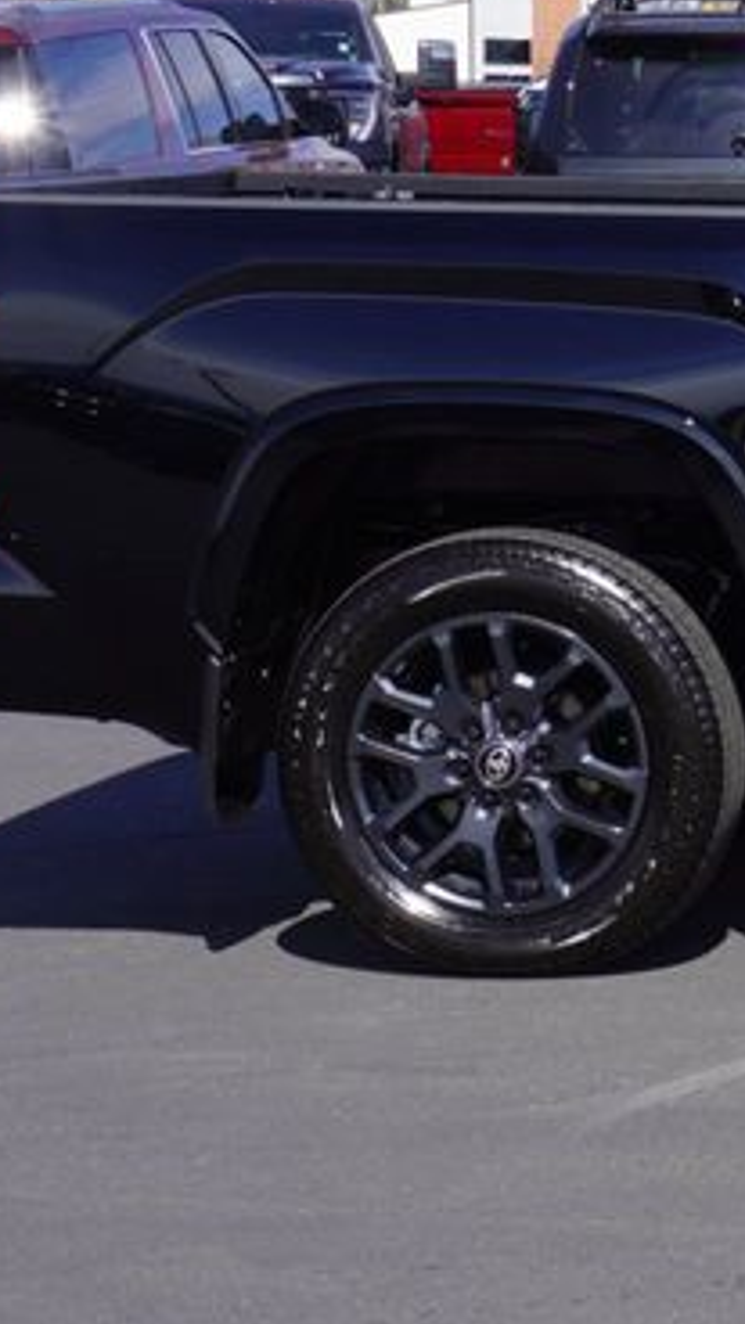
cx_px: 1508
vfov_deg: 15.8
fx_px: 4757
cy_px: 601
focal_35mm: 135
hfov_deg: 8.5
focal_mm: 31
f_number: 11
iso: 100
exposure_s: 1/160
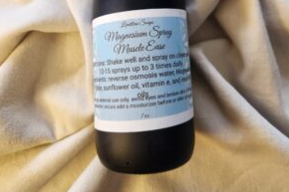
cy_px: 17
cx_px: 147
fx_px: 265
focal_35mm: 33
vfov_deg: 37.2
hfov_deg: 57.2
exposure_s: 1/120
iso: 200
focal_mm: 5.4
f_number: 1.8
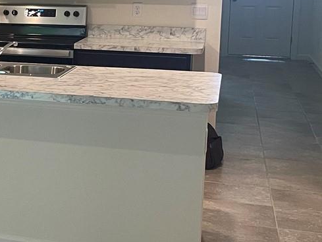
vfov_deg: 17.3
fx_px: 791
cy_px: 58
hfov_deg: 21.0
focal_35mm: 85
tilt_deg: -8.4
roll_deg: +0.7
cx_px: -93
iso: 125
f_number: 1.6
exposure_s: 1/60
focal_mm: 5.1
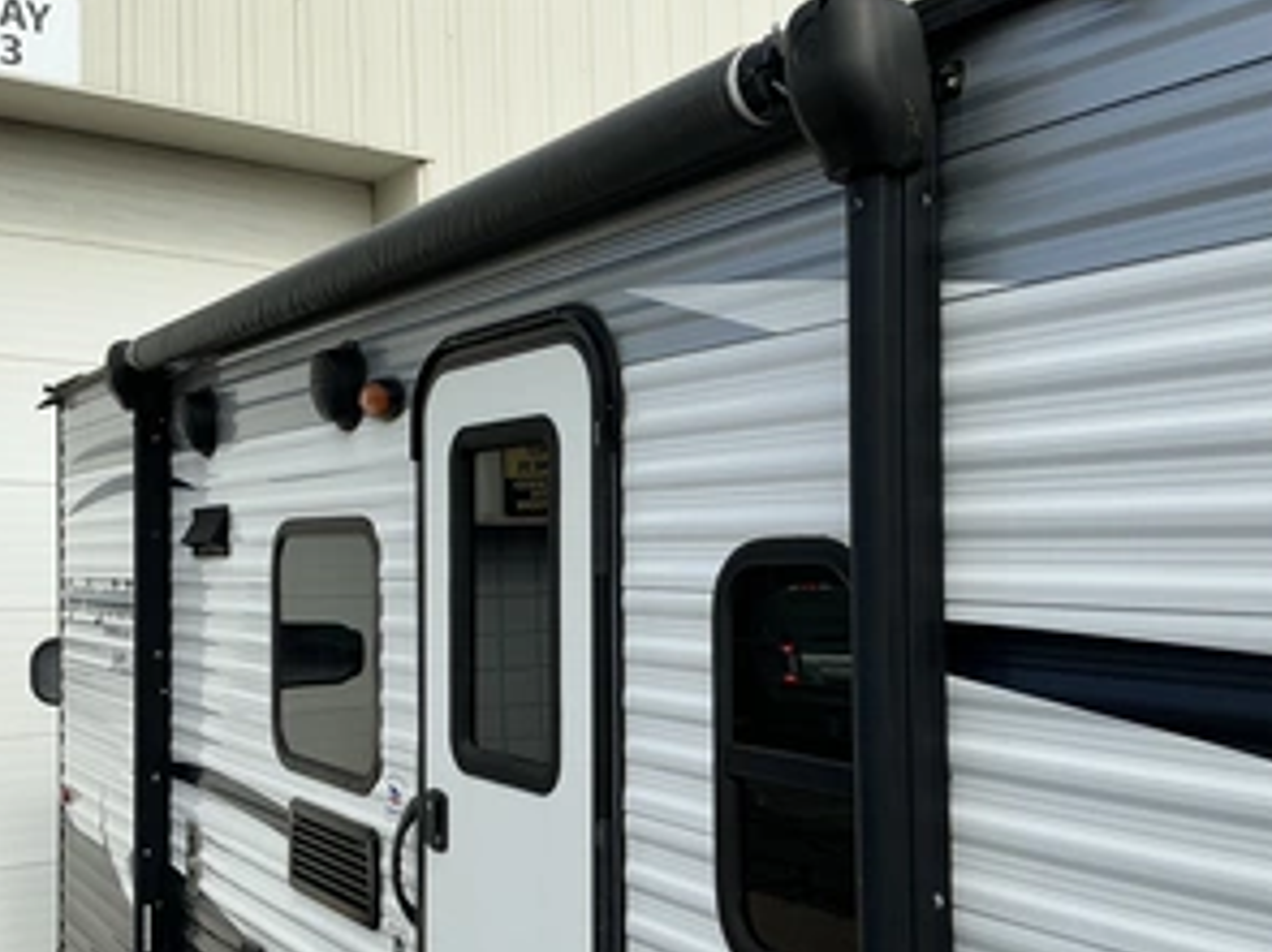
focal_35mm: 38
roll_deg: +2.2
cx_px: 612
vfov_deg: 37.6
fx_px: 1396
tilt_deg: +1.7
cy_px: 538
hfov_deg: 49.0
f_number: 1.8
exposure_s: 1/1786
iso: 25
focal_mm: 3
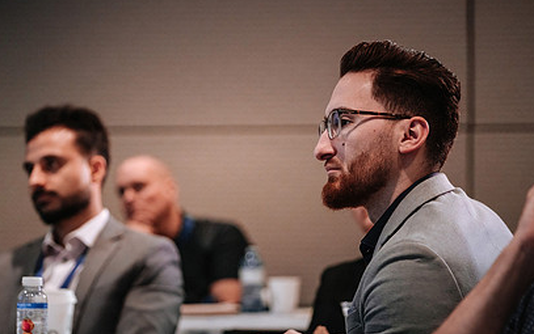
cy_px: 246
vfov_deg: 5.5
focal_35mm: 241
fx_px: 3510
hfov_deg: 8.7
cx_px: 219
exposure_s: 1/125
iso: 800
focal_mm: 110.6
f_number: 2.8
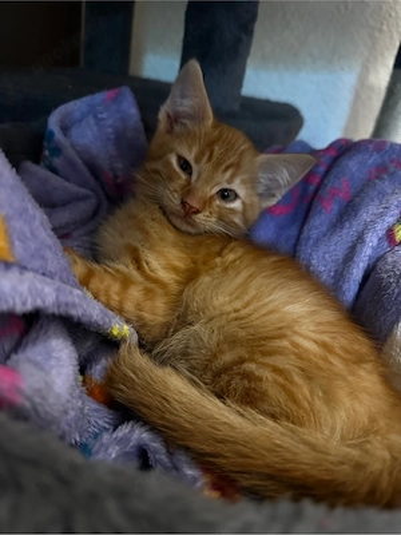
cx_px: 200
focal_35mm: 24
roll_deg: -9.0
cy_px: 268
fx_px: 371
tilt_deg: -26.5
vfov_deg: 71.6
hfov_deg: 56.8
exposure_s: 1/25
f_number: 1.78
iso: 1000
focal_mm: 6.86
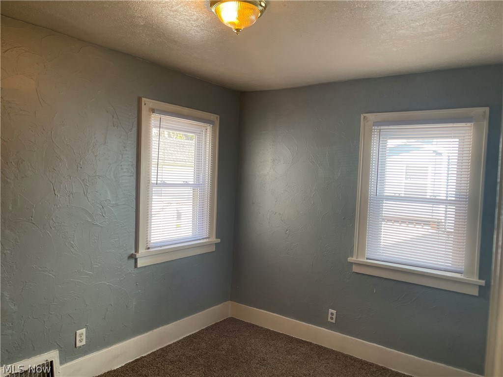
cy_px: 188
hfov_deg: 69.4
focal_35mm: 25
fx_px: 363
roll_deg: -2.9
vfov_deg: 54.9
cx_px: 252
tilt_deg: -1.6
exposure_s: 1/120
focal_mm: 5.1
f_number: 1.6
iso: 80
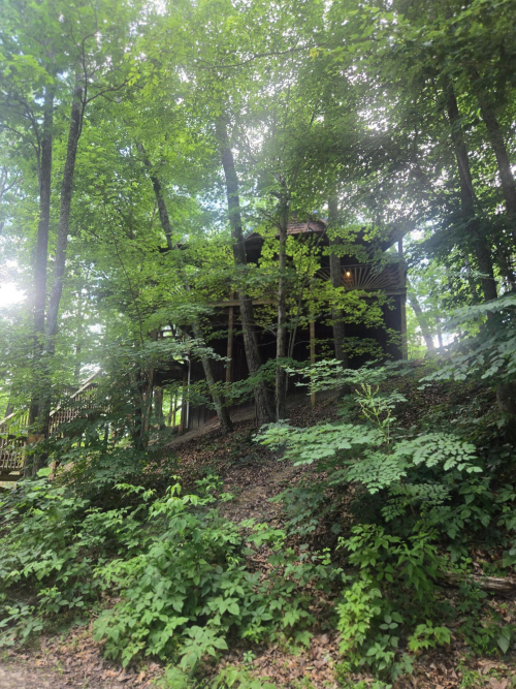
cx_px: 258
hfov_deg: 58.9
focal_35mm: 23
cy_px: 344
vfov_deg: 73.9
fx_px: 457
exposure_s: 1/120
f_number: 1.8
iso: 64
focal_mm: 5.4
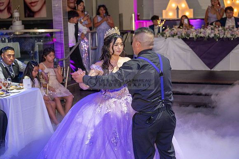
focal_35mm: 70
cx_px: 120
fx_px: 465
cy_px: 80
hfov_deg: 28.8
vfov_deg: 19.5
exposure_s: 1/125
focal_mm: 70
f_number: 3.5
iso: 1000
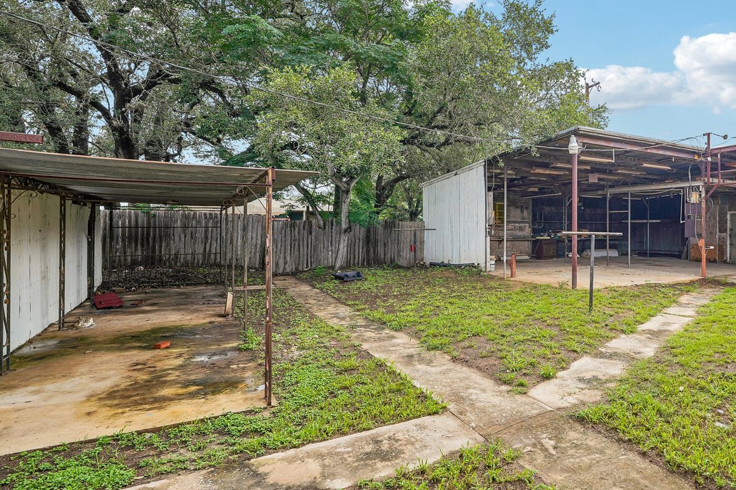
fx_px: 464
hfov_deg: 74.3
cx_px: 495
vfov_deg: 55.7
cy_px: 229
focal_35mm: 23
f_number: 8
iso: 100
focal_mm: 16.5
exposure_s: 1/60
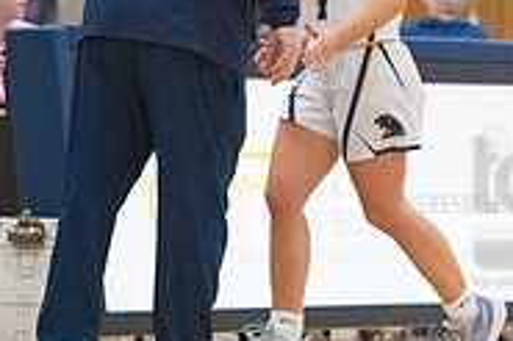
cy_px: -89
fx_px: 5709
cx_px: 233
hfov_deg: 5.1
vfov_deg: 3.4
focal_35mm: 401
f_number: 4.5
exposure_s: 1/1250
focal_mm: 165
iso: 8000
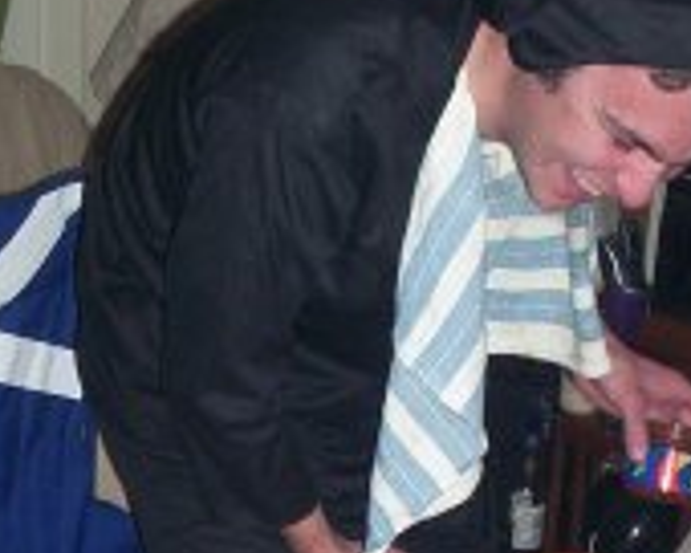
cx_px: 256
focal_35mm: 89
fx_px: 1820
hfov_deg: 21.4
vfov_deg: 17.1
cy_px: 439
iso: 140
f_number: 4.5
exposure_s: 1/60
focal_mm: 4.99
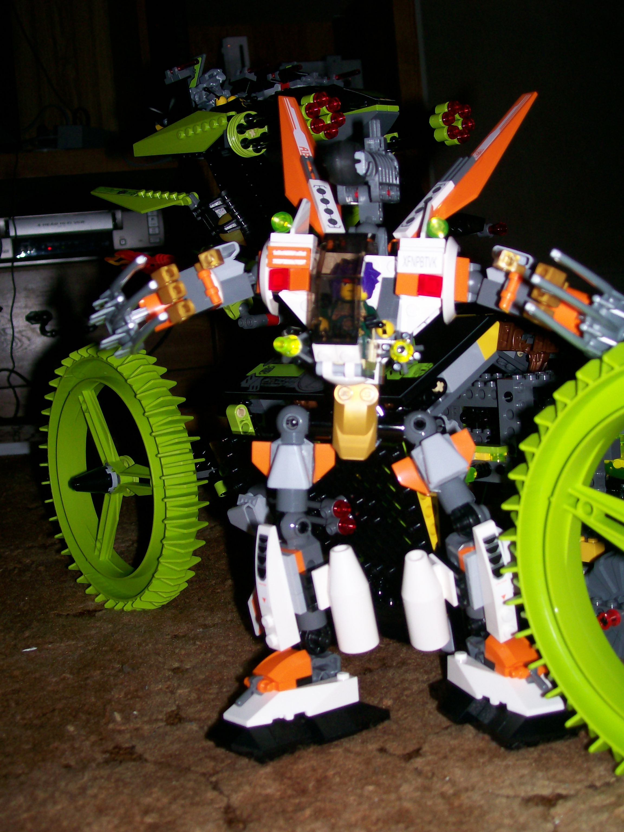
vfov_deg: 42.1
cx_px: 312
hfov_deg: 32.2
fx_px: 1082
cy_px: 416
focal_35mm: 45
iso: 80
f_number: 3
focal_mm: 7.6
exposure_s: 1/73.1
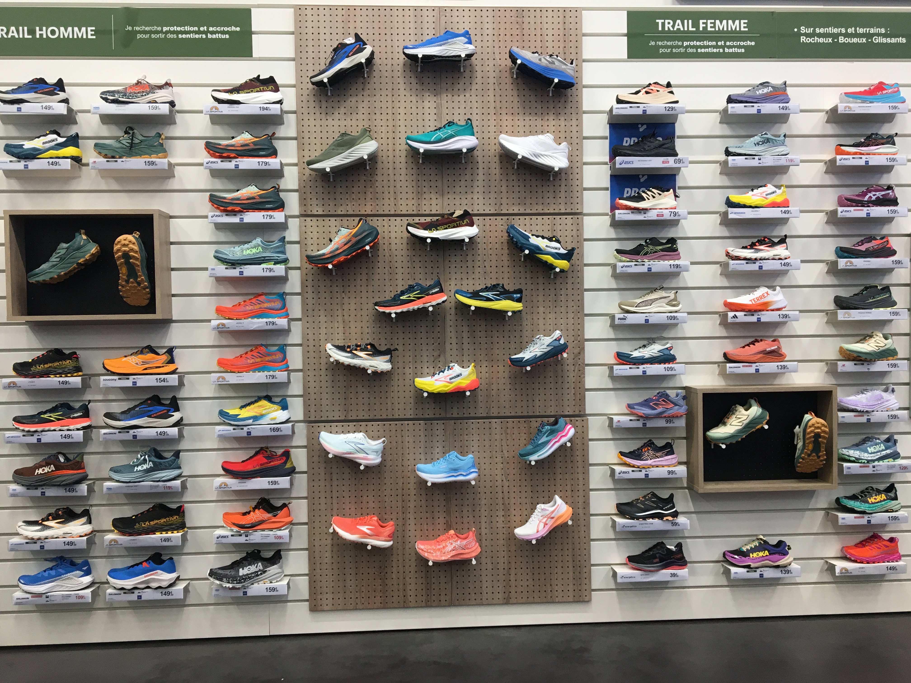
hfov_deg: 61.7
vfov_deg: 48.2
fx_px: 763
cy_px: 342
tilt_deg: -1.8
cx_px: 456
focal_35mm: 29
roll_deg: +2.1
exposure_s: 1/30
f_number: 2.2
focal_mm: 4.15
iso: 25
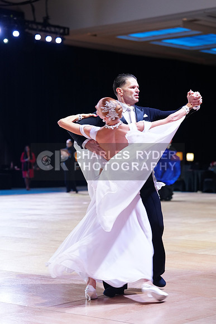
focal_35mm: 84
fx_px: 755
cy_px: 162
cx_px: 108
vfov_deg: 24.2
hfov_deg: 16.3
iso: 1600
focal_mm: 84
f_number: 3.5
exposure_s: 1/200
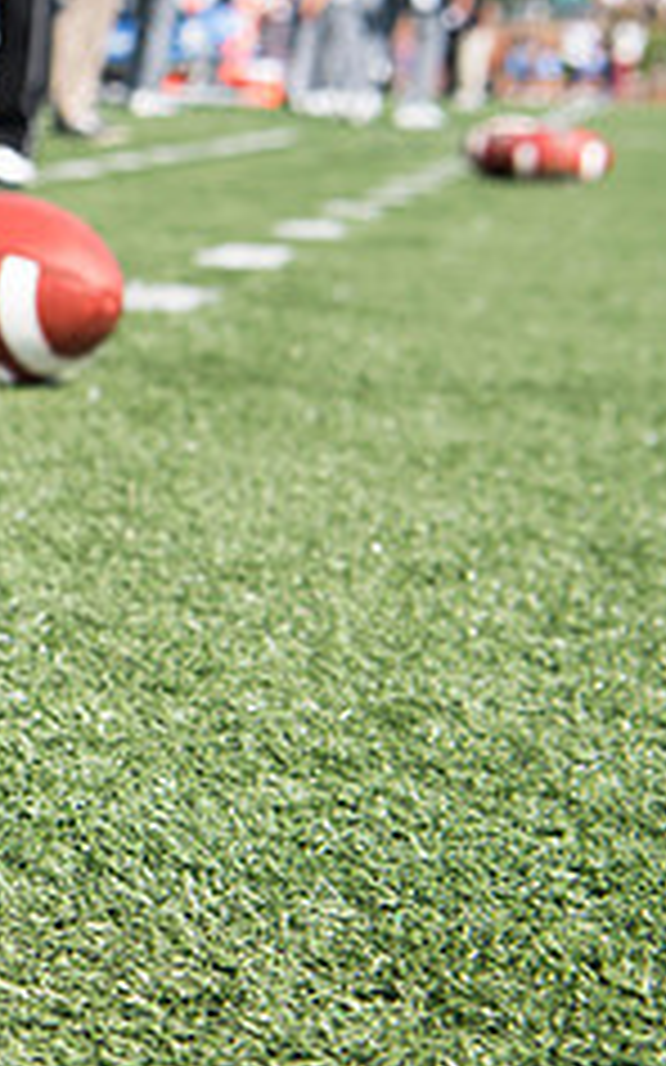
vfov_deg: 18.9
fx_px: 3196
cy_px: 555
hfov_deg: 11.3
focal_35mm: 110
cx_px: -378
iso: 200
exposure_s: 1/500
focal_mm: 44
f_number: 5.6
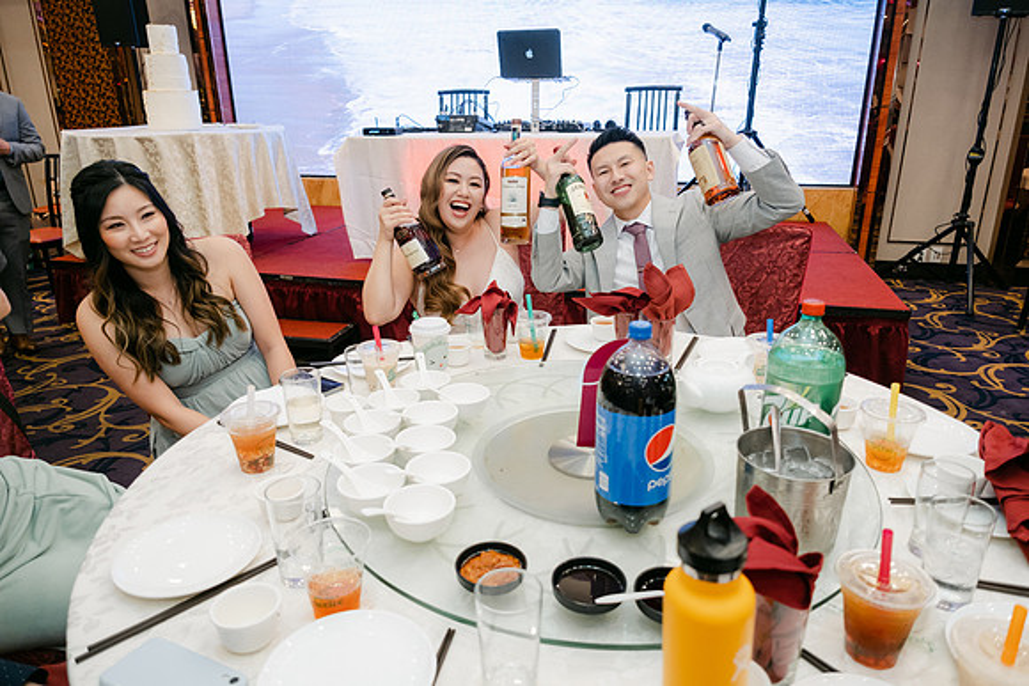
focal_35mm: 24
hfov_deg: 73.7
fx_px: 686
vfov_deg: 53.2
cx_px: 514
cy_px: 343
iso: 800
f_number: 2.8
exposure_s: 1/125
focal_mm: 16
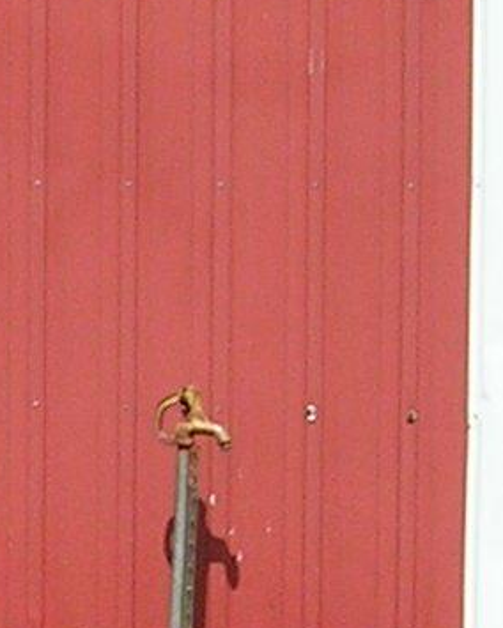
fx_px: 3982
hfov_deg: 7.1
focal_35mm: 214
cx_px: -165
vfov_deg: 9.0
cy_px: 455
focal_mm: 5.8
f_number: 5.6
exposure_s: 1/295
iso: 50
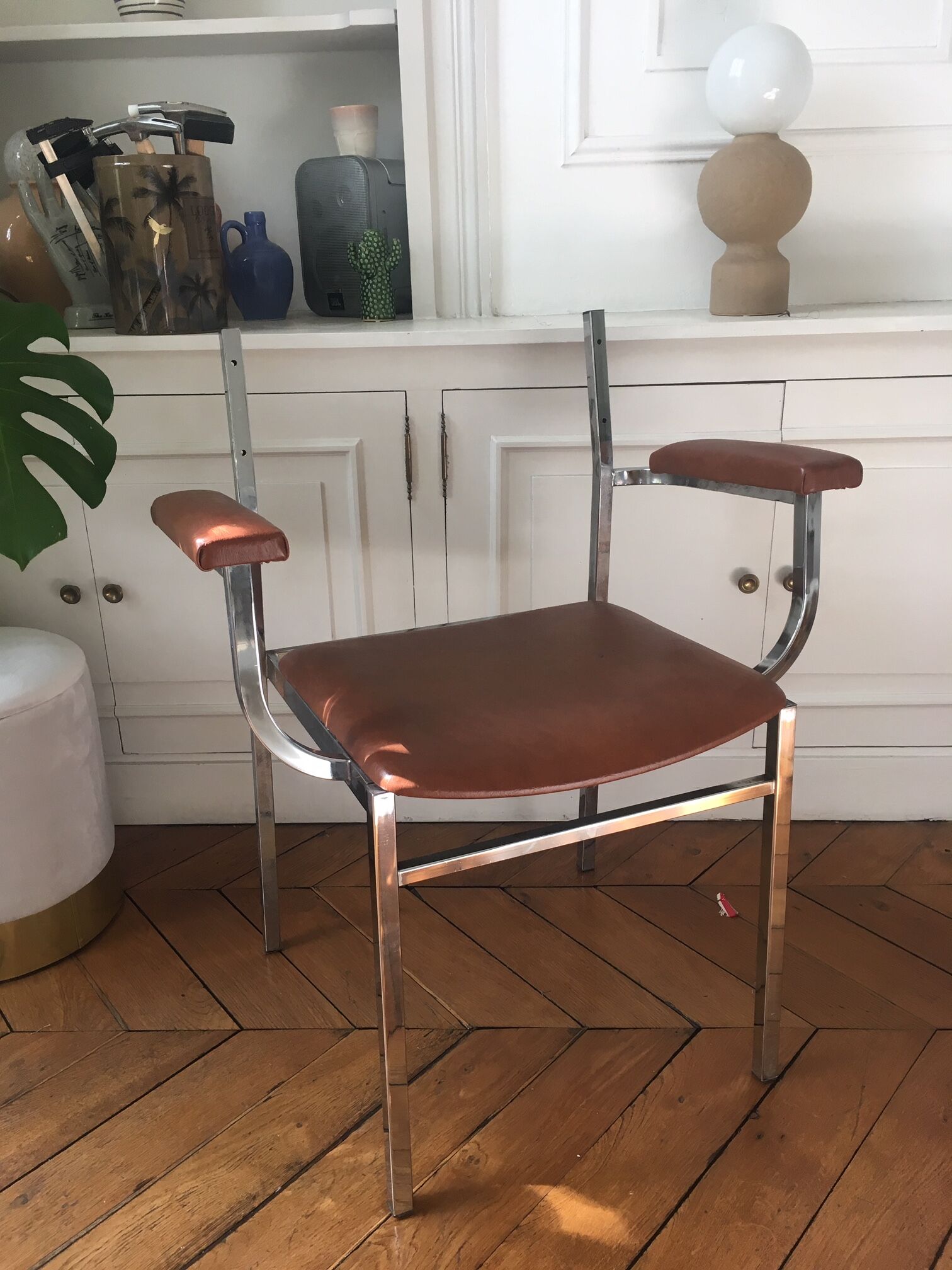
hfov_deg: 48.2
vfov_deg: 61.7
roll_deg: +0.5
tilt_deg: -21.4
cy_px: 635
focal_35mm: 29
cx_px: 476
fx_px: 1063
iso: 32
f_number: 2.2
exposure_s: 1/33
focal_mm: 4.15
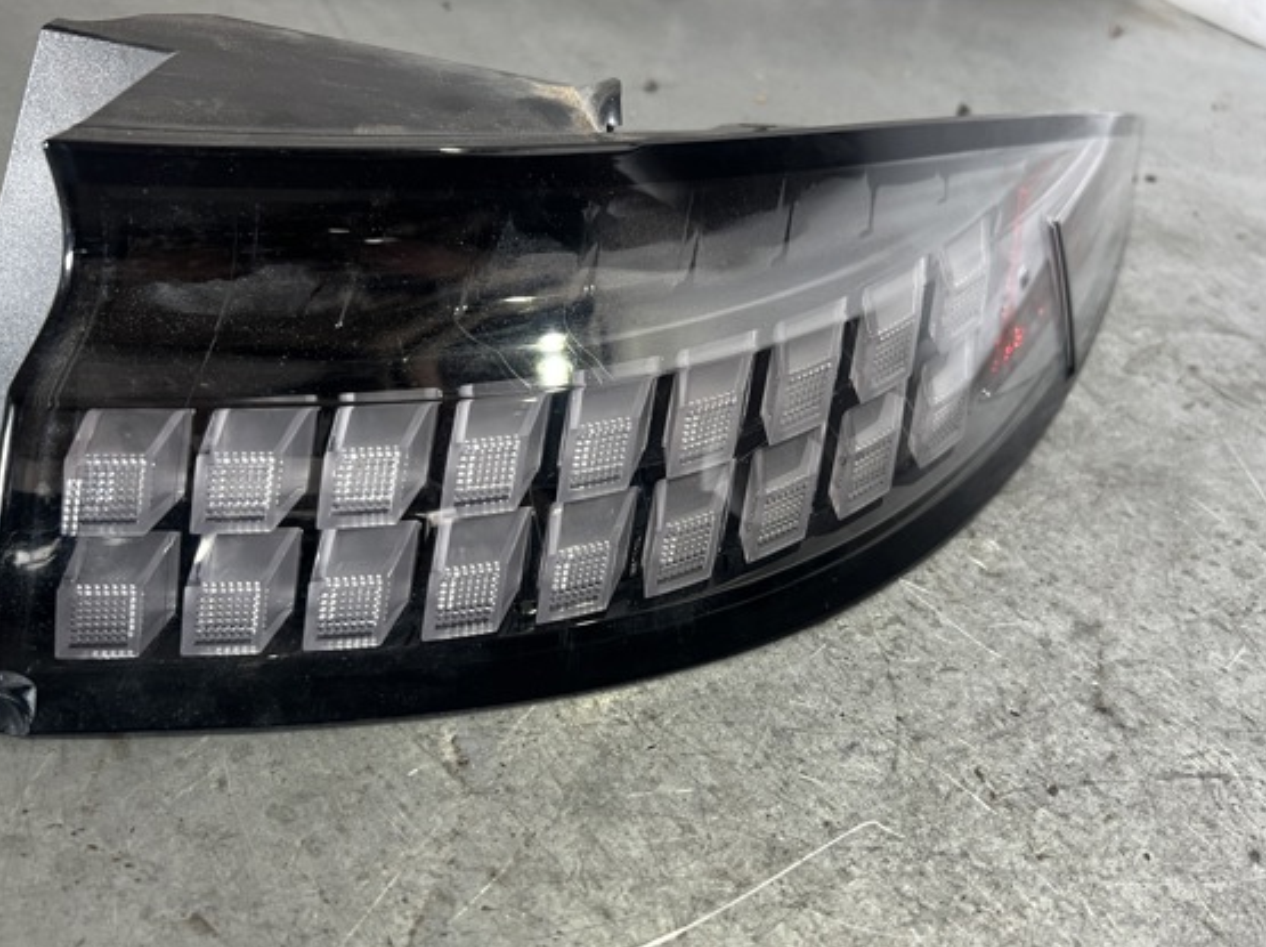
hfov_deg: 60.0
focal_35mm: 30
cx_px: 657
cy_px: 487
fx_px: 1096
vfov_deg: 46.7
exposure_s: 1/79
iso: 125
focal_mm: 5.7
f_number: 1.5
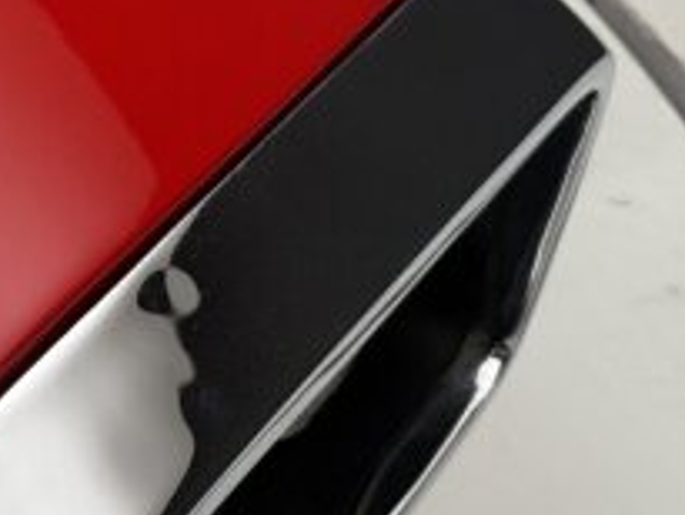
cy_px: -254
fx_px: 2970
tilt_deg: -21.2
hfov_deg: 12.6
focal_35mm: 150
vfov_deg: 9.6
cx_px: -311
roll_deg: +2.2
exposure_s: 1/99
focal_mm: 6.76
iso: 125
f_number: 1.78
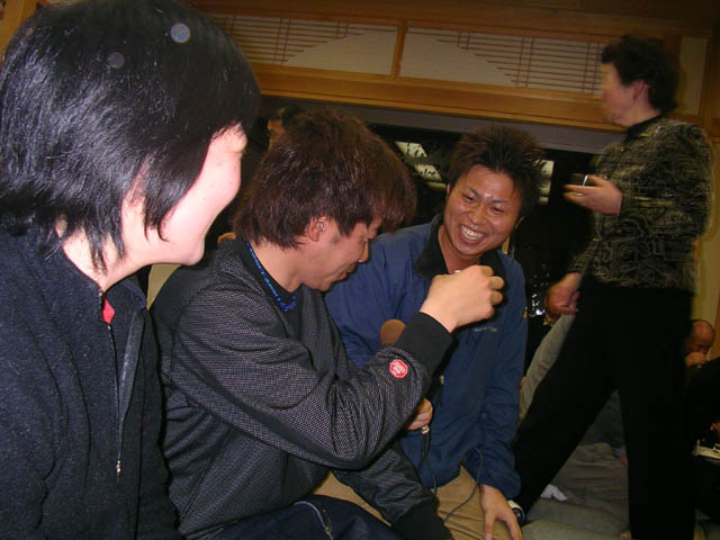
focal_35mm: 38
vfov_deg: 37.7
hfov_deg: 49.0
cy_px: 270
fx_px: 790
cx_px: 360
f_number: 2.9
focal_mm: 6
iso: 100
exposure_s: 1/31.6
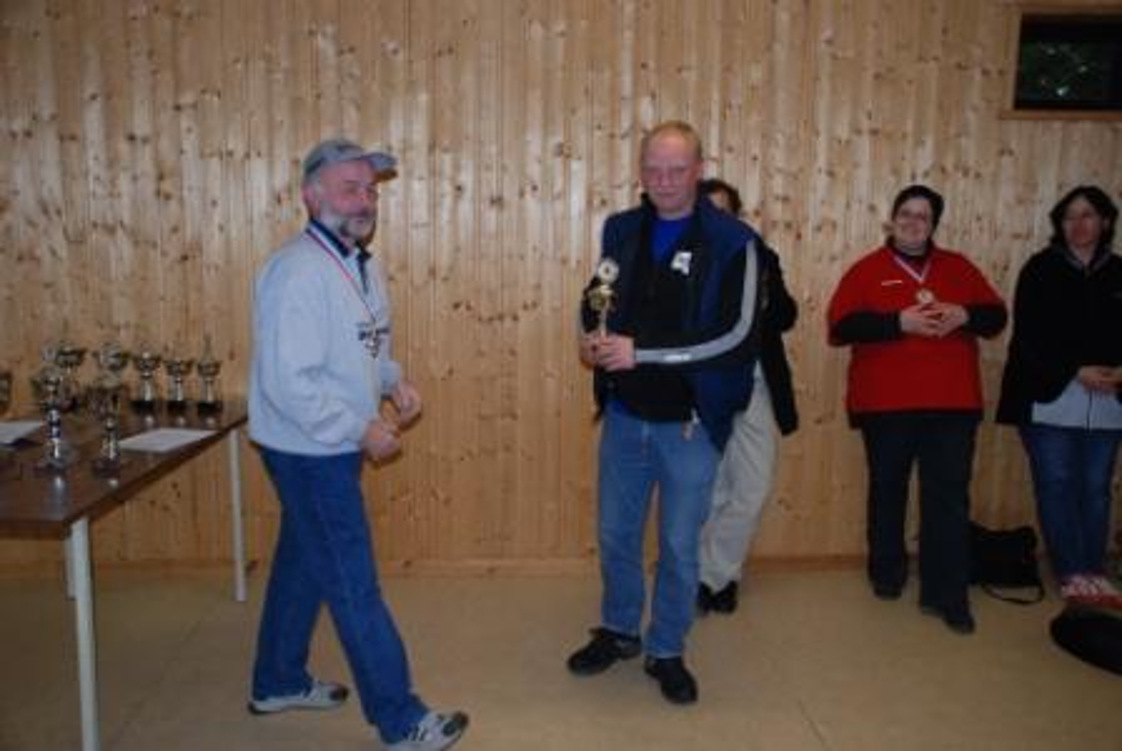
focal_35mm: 33
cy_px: 376
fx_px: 1030
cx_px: 561
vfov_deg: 40.1
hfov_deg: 57.2
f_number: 4
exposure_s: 1/60
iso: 400
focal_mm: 22
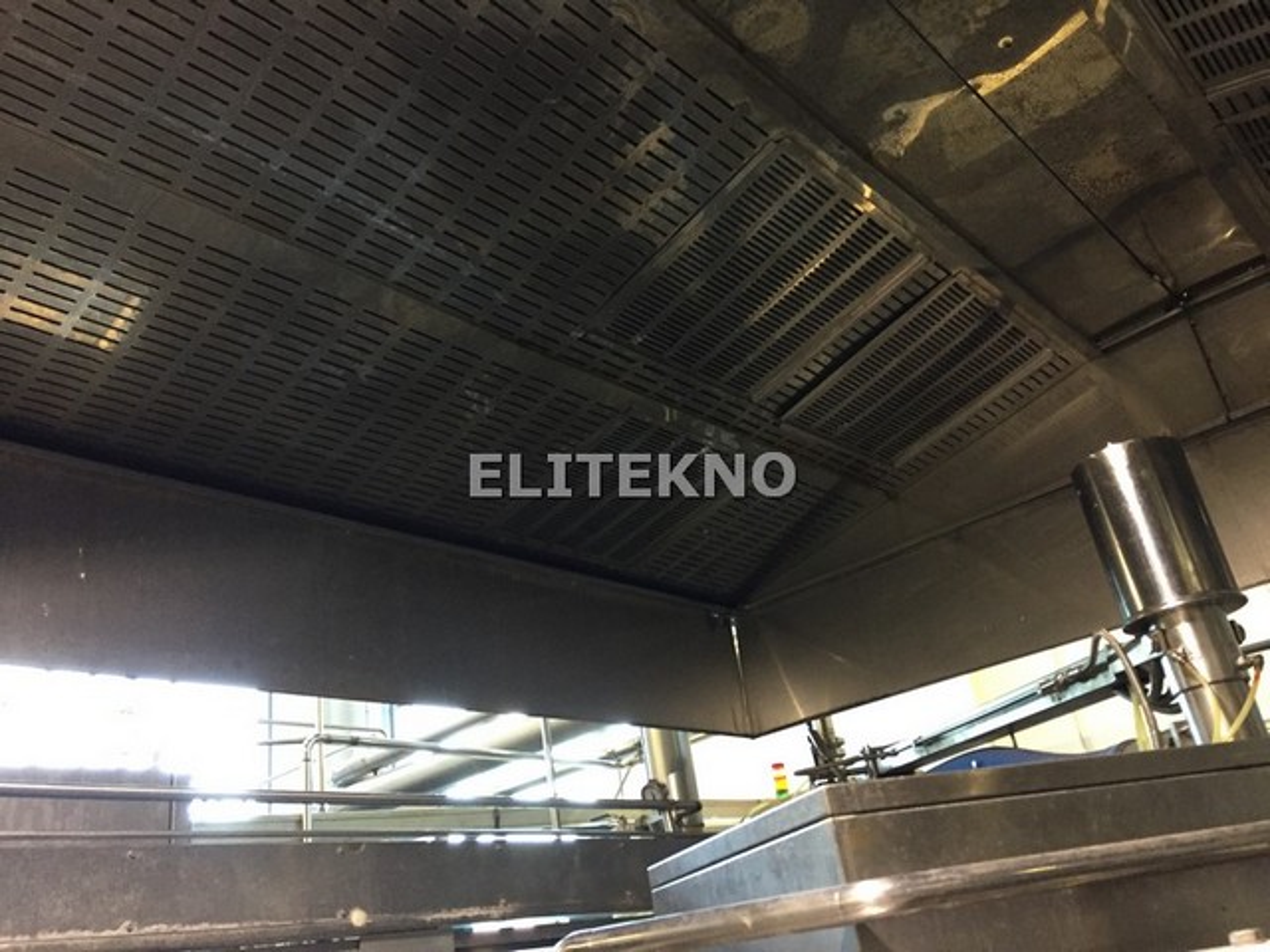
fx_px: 1064
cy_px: 476
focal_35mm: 29
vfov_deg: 48.2
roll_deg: +8.9
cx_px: 635
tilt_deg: +25.2
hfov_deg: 61.7
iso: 250
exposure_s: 1/20
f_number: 2.2
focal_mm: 4.15
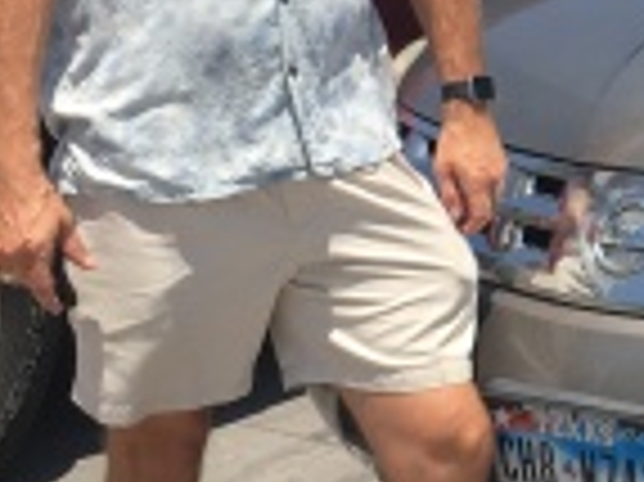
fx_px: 2417
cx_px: 847
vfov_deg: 11.2
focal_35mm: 130
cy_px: -36
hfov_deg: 14.5
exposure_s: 1/1304
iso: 25
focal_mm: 4.15
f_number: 2.2
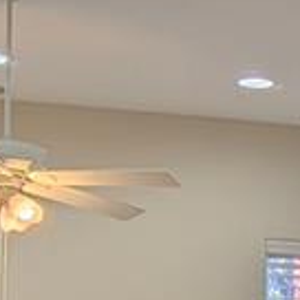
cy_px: 485
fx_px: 1843
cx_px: 542
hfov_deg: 8.9
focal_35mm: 188
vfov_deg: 9.0
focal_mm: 6.9
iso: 21
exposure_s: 1/1011
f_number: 1.68
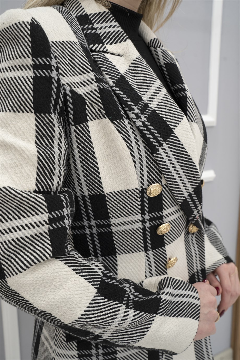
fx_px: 330
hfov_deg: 40.0
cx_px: 120
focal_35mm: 33
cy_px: 180
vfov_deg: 57.2
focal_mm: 33
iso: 500
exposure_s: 1/40
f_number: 7.1
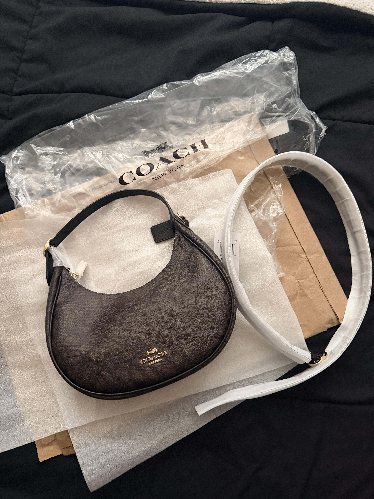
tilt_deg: -80.6
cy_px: 250
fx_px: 346
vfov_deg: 71.6
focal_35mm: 24
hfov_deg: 56.8
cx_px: 187
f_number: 1.78
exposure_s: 1/40
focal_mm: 6.76
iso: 1000
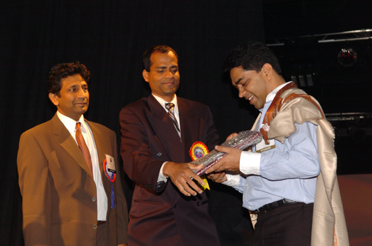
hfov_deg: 30.6
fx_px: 680
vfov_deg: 20.5
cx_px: 186
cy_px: 123
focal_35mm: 66
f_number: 4
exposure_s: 1/50
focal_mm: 44
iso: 400
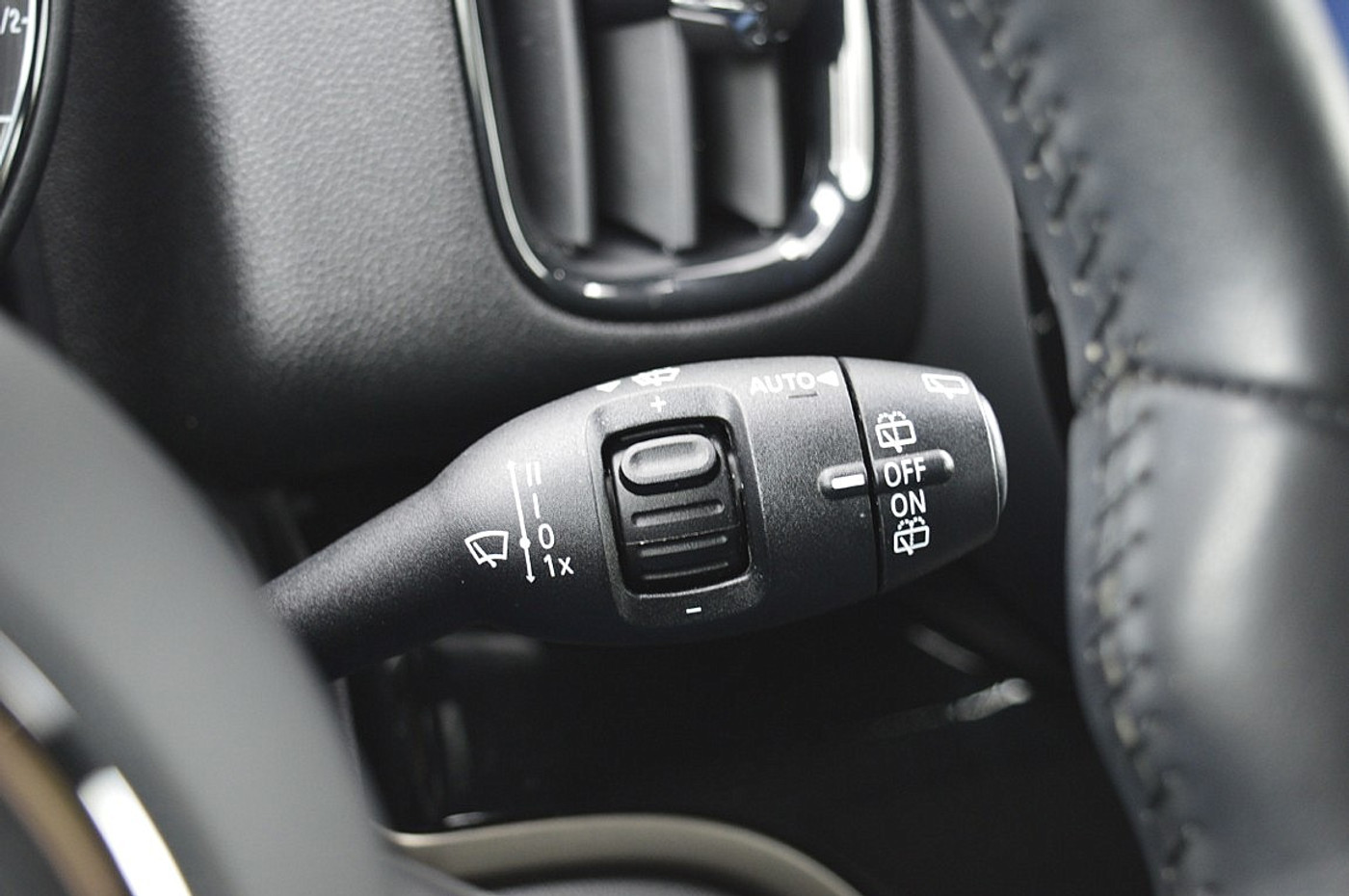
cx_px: 674
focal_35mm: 60
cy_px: 448
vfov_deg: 22.6
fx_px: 2246
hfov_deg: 33.4
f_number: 4.8
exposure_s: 1/10
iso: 800
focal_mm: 40
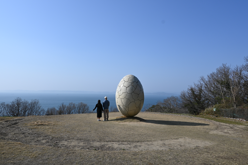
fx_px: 165
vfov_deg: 53.1
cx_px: 124
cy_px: 82
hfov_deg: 73.7
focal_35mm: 24
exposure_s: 1/500
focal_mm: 16
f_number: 8
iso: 100
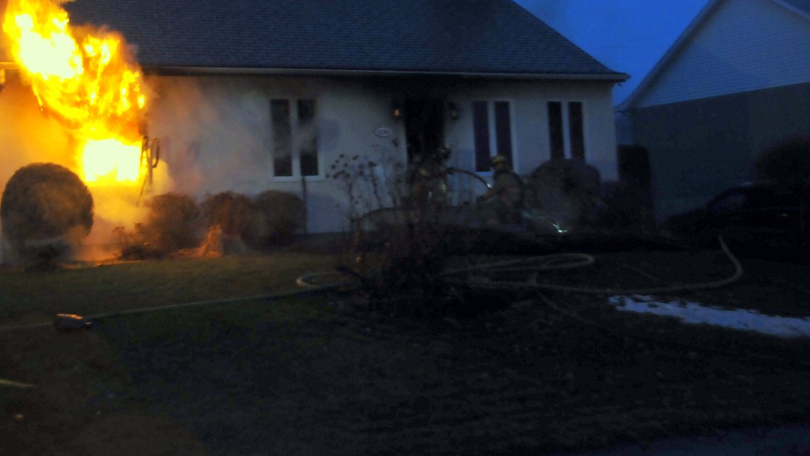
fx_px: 1267
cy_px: 121
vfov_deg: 20.3
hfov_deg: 35.2
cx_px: 283
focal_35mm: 59
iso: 1000
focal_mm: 26
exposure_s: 1/60
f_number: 4
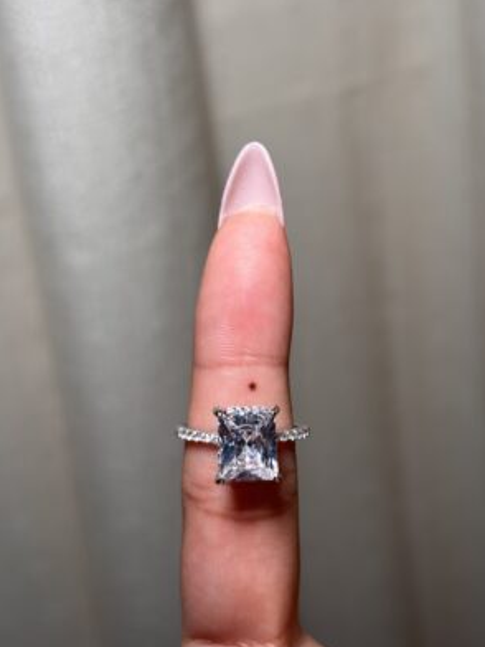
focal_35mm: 53
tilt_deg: -31.1
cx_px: 244
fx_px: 990
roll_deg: +8.5
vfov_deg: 36.2
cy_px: 322
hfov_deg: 27.5
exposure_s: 1/114
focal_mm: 5.96
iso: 50
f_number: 1.6
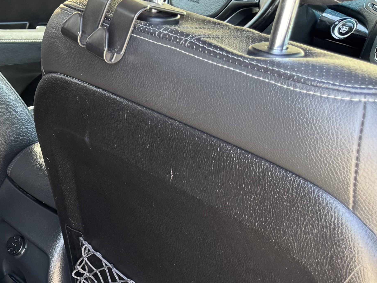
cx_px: -172
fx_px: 817
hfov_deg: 22.0
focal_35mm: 75
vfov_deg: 19.6
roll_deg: -2.5
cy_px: 183
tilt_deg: -21.8
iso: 200
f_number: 1.78
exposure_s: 1/88
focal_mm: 6.76
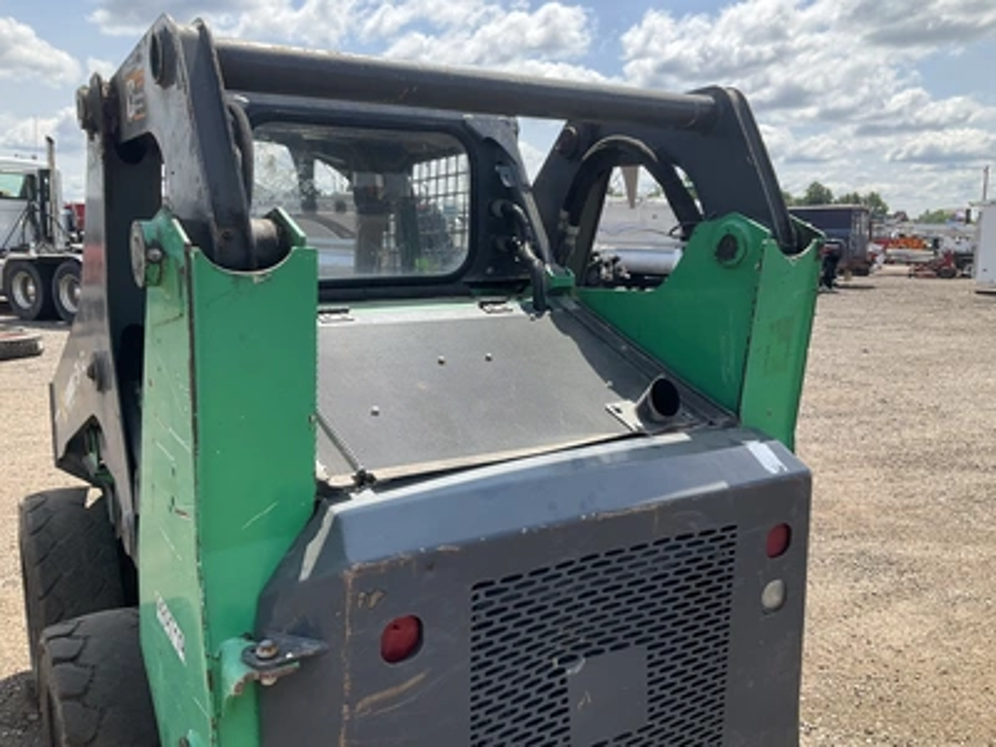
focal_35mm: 29
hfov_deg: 61.7
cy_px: 374
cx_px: 498
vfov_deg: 48.2
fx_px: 834
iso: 25
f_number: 1.8
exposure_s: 1/912
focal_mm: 3
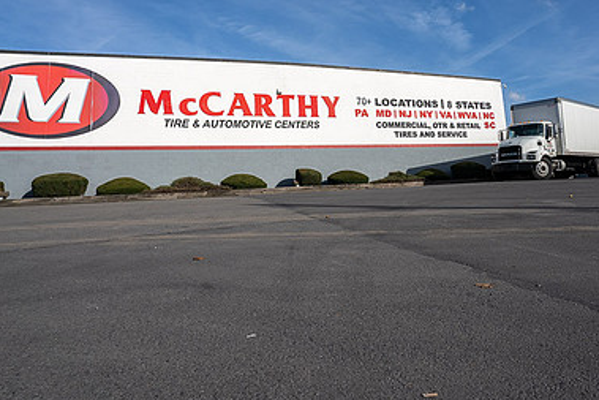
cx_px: 352
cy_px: 129
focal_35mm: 26
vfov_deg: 48.6
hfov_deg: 68.8
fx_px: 433
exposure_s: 1/1000
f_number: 7.1
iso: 125
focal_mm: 17
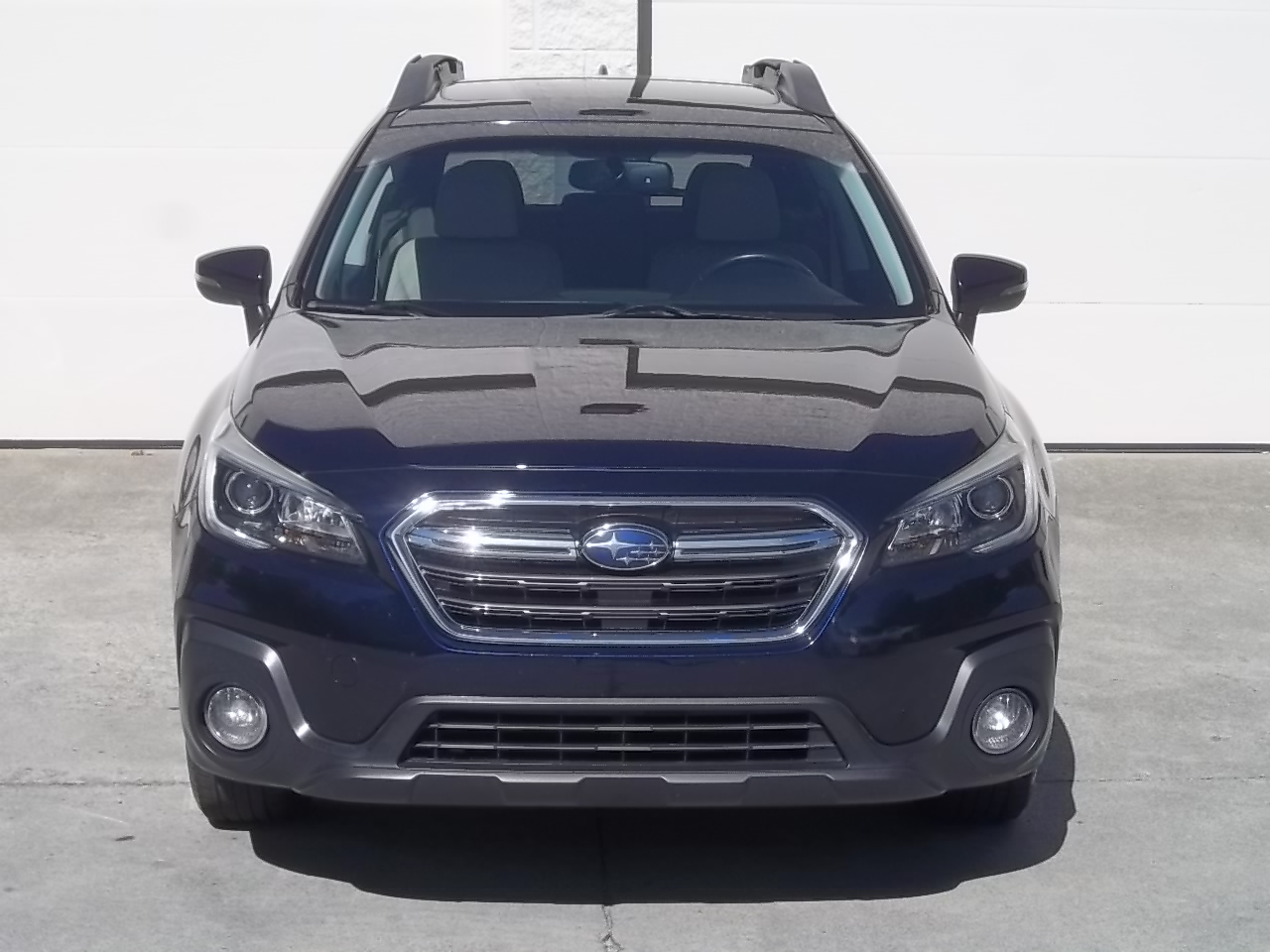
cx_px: 635
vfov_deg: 20.7
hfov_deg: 27.4
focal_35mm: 71
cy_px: 476
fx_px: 2605
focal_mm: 12.67
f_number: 5.9
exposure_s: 1/320
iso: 64
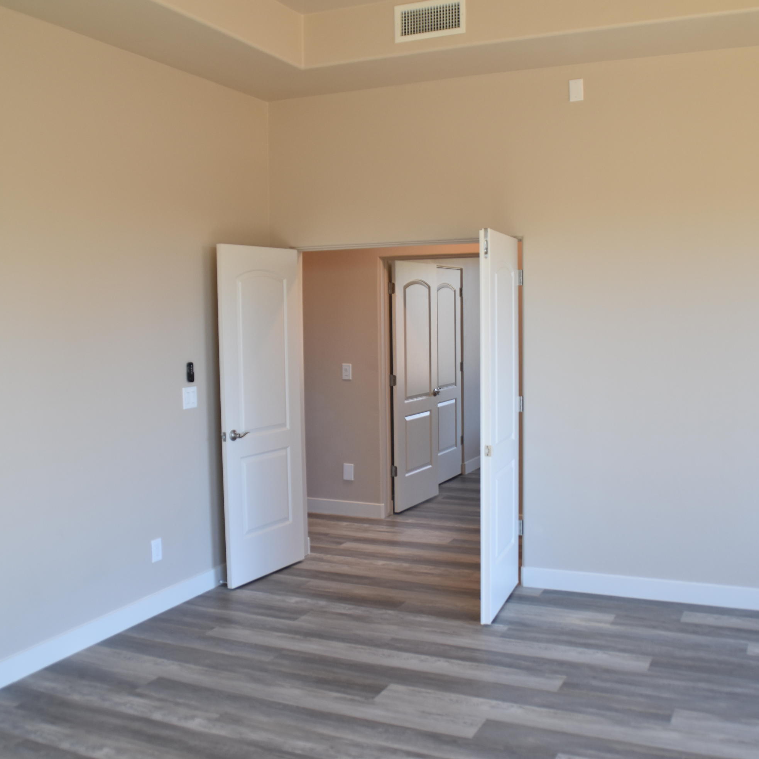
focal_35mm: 35
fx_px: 868
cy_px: 376
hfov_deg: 47.2
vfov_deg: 47.2
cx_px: 390
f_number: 5
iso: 400
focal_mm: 18
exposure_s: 1/100
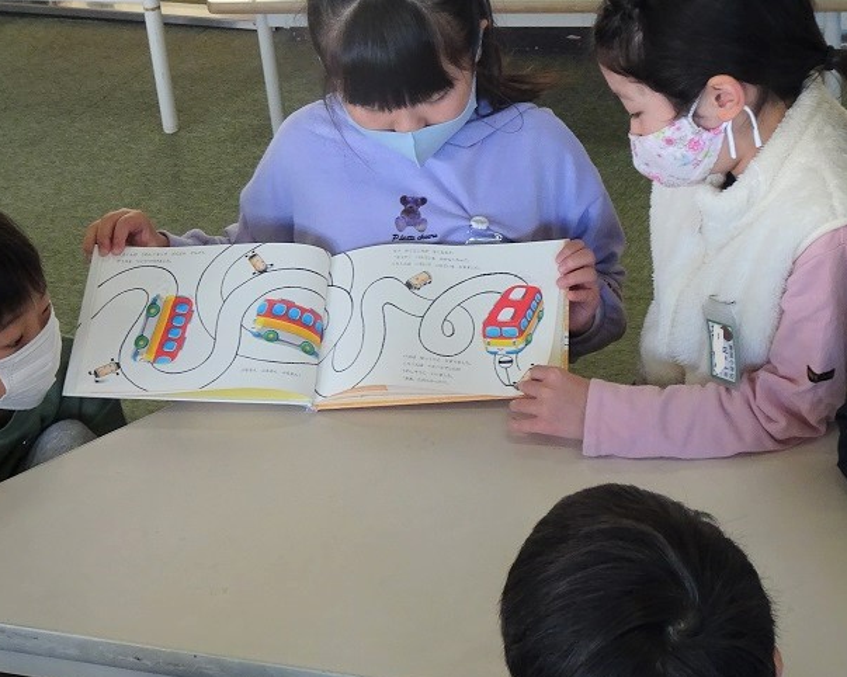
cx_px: 469
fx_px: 1829
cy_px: 235
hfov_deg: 26.1
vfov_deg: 20.9
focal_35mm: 73
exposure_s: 1/50
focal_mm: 7.87
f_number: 4.5
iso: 250
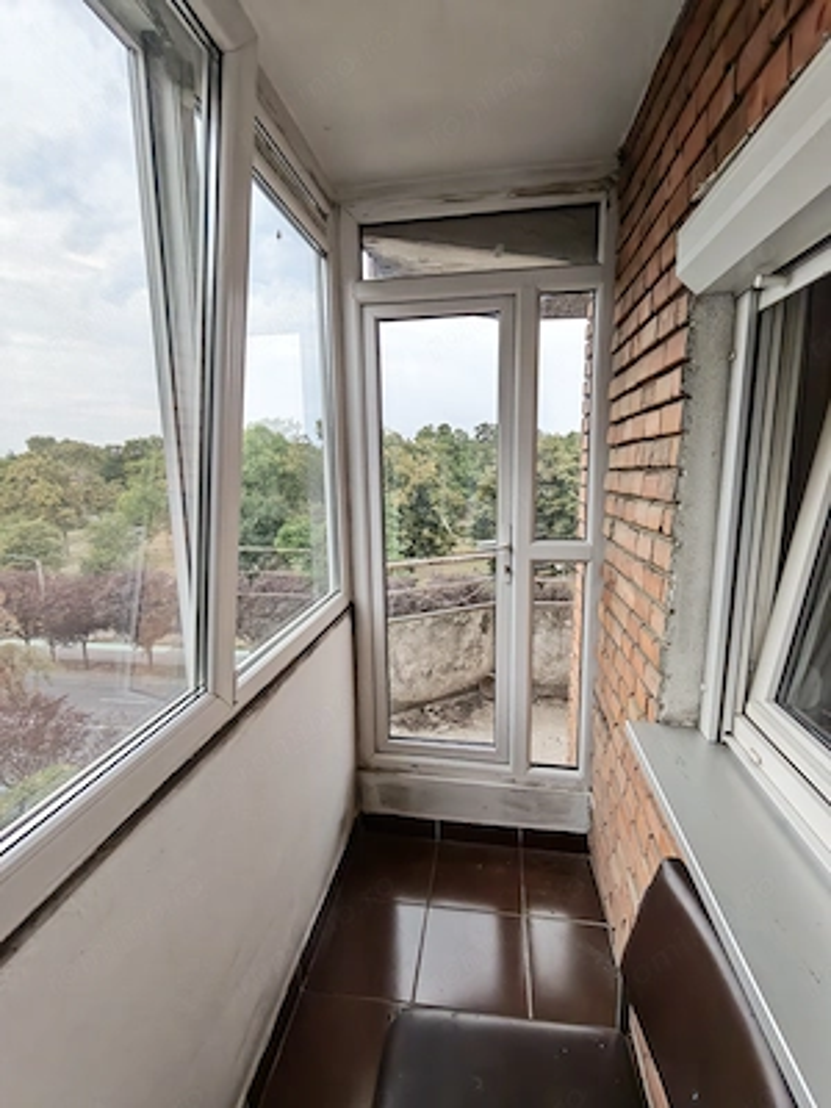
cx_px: 416
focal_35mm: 16
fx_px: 512
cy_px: 554
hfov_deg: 78.1
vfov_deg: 94.5
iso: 50
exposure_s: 1/270
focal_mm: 1.96
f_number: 2.2
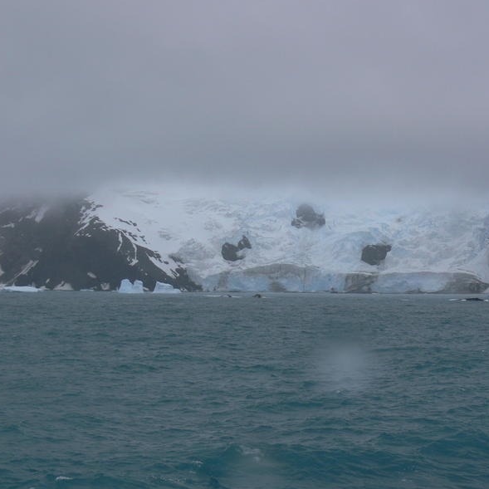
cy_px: 247
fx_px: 1055
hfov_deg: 26.0
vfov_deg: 26.1
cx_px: 325
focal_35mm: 66
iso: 80
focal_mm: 10.6
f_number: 5.6
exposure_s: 1/320
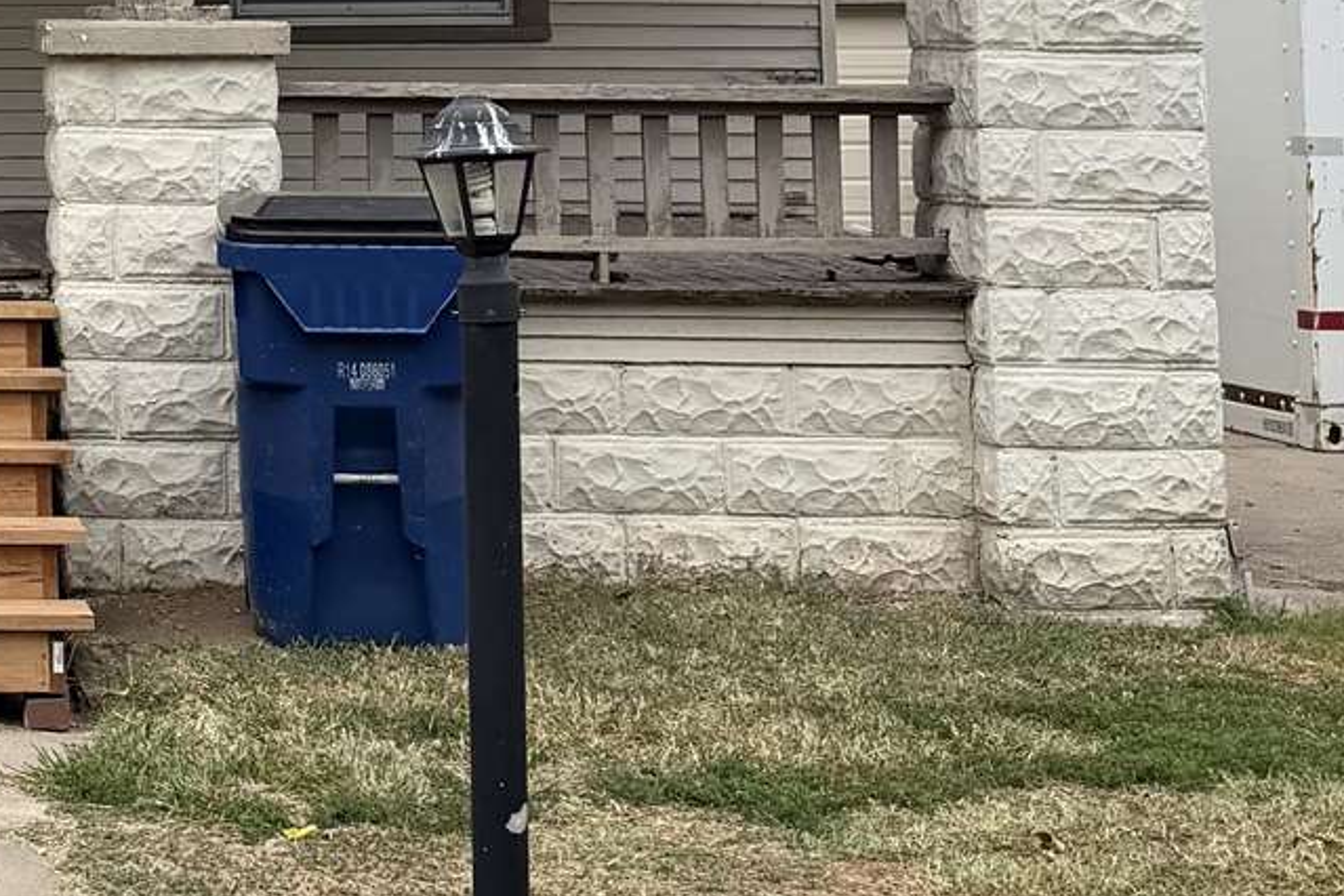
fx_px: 3360
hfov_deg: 21.1
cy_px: -215
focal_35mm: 90
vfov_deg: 14.6
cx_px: -265
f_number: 1.78
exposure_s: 1/1410
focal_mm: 6.76
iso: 80
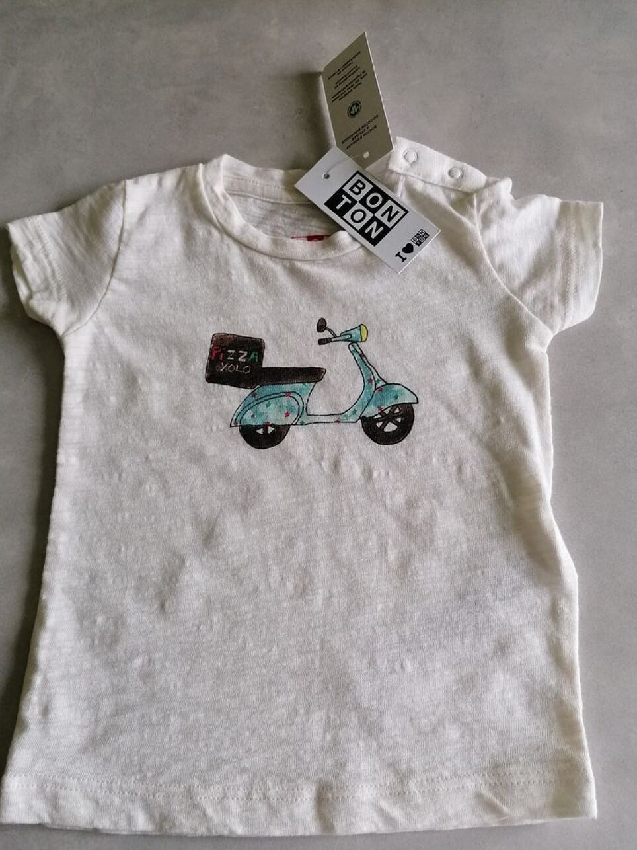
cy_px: 439
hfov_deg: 49.7
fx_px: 687
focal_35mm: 28
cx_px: 315
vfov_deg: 63.4
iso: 160
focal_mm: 4.75
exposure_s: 1/50
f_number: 1.8
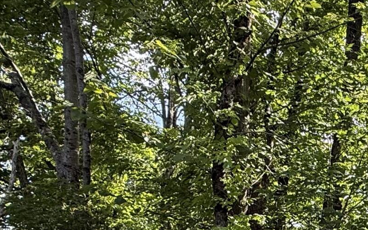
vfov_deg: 20.8
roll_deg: -3.2
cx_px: 470
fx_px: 562
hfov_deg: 29.6
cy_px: 311
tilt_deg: +2.7
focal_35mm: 56
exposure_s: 1/251
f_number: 2.2
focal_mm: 2.22
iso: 64
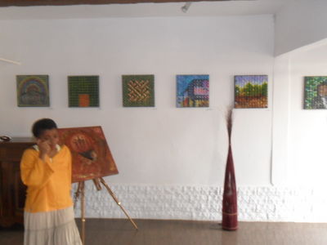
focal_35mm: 32
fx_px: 302
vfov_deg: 44.2
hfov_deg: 56.8
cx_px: 164
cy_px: 122
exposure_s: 1/45
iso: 320
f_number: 3.7
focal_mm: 5.7
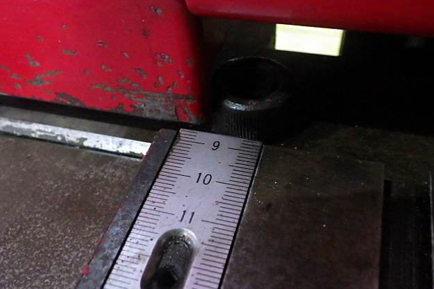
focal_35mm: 36
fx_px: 434
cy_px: 150
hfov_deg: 53.1
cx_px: 217
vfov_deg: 36.8
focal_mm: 6.1
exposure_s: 1/15
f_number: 3.8
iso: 1600
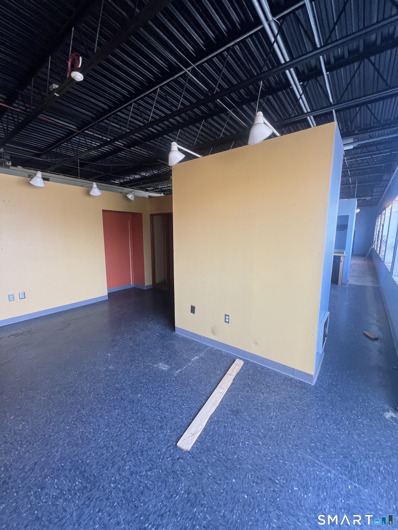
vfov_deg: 106.2
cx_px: 199
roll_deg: +0.4
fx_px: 199
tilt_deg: -7.5
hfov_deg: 89.9
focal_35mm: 13
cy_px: 265
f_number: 1.8
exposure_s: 1/88
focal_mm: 1.57
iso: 250
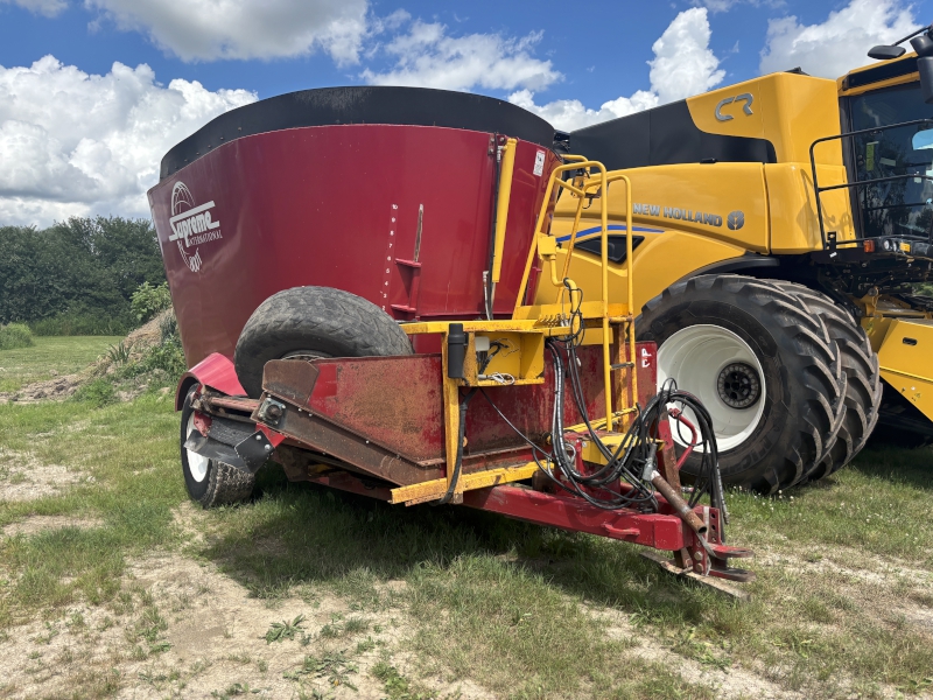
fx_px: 701
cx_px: 466
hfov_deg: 67.3
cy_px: 350
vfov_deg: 53.1
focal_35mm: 26
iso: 50
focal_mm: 5.96
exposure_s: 1/2062
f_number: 1.6
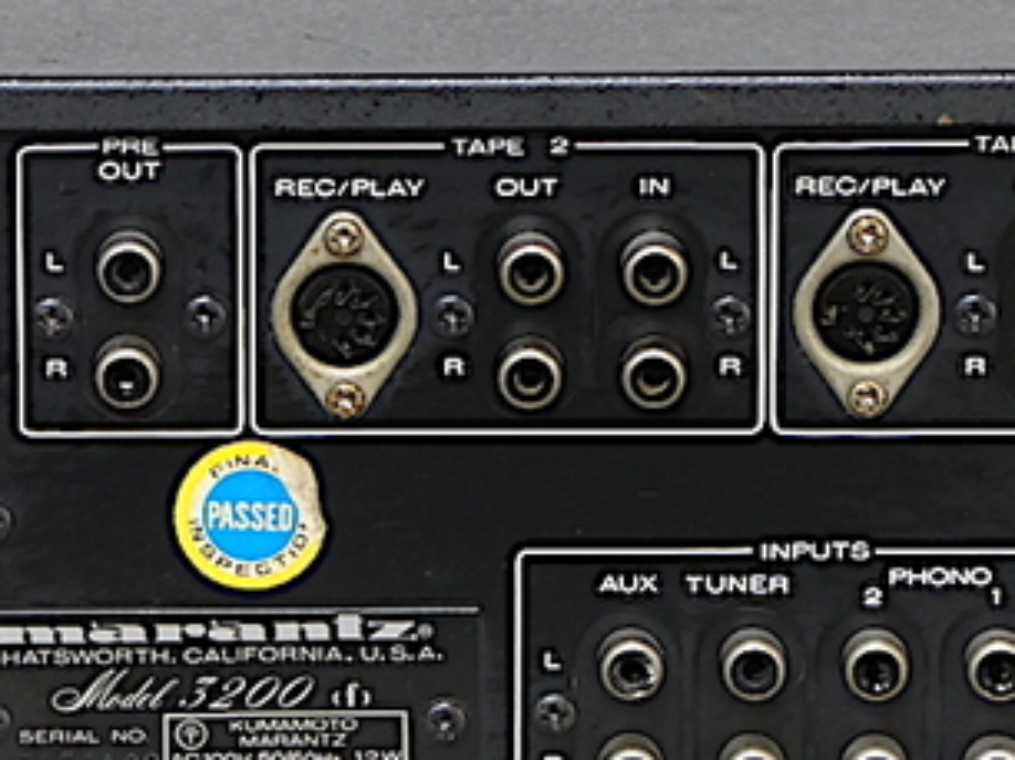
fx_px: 12423
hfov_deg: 4.7
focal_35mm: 424
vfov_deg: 3.5
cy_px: 445
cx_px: 27
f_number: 5.3
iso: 200
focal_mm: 24.2
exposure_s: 1/8
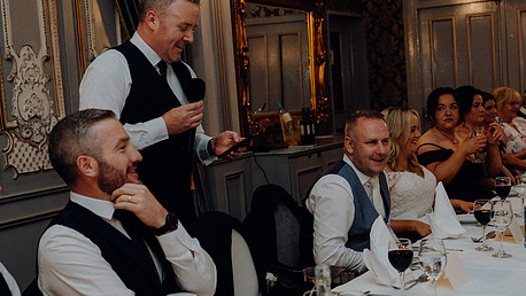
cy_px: 168
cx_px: 279
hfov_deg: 36.6
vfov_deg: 21.1
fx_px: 795
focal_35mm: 57
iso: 2500
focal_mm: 43
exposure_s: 1/160
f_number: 3.5
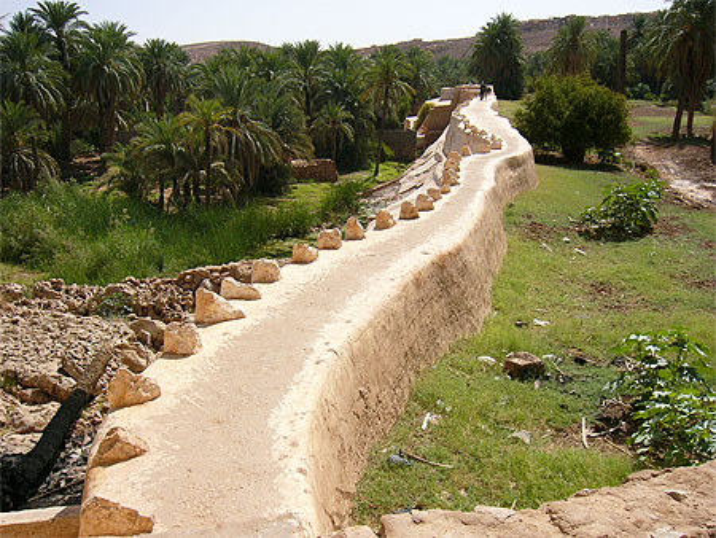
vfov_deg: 40.7
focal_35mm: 35
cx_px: 358
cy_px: 269
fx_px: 724
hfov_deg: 52.6
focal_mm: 5.8
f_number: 8
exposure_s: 1/200
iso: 50
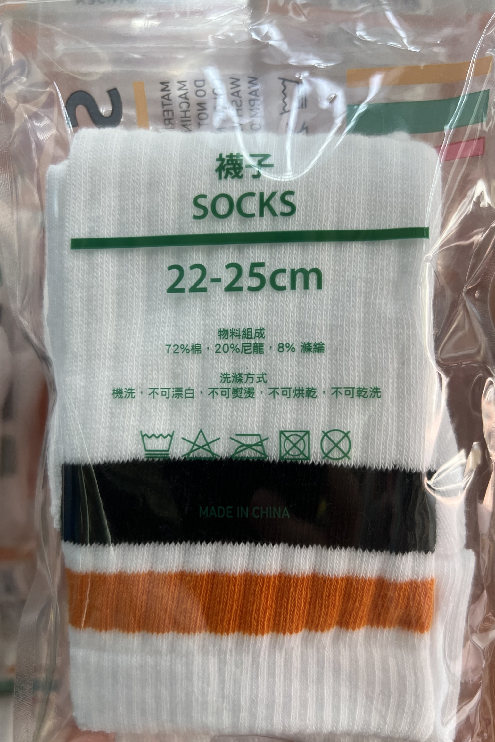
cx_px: 262
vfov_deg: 65.5
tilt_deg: -3.2
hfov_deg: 46.4
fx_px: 578
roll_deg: +0.3
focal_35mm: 28
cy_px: 381
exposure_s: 1/123
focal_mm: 5.7
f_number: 1.5
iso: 32
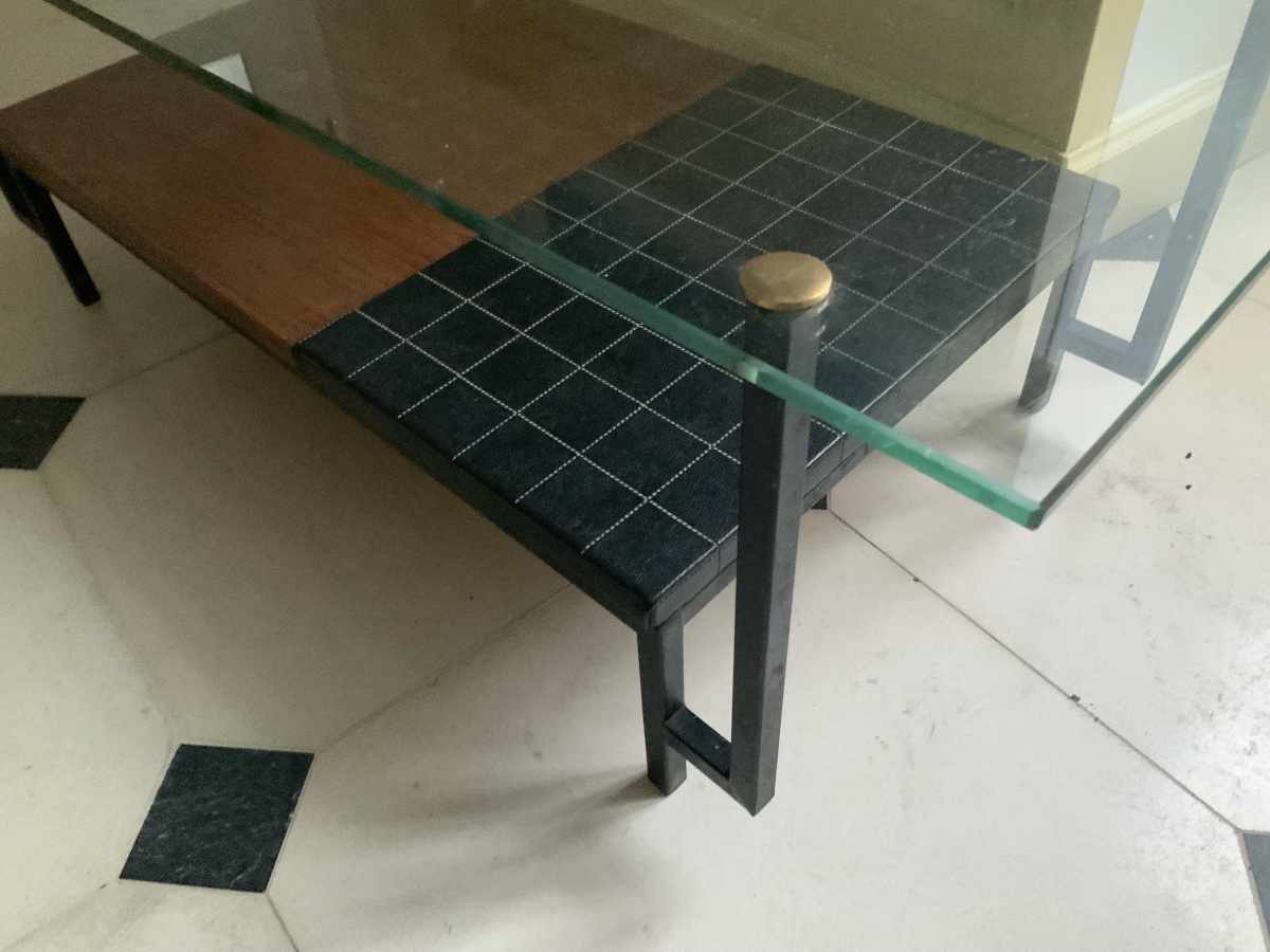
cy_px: 476
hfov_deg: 61.7
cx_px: 635
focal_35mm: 29
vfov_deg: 48.2
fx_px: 1064
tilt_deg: -48.0
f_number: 1.8
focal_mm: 3
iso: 500
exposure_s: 1/30
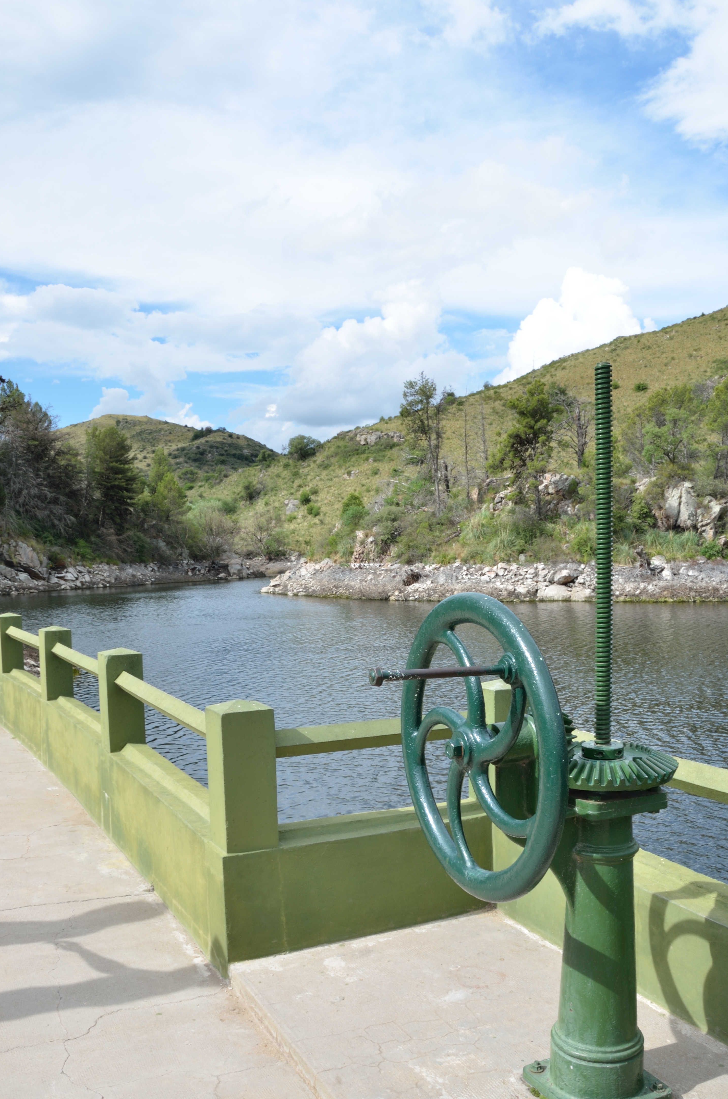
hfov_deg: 43.4
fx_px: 914
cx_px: 350
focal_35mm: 30
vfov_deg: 61.9
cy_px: 598
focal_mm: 18
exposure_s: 1/60
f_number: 13
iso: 100
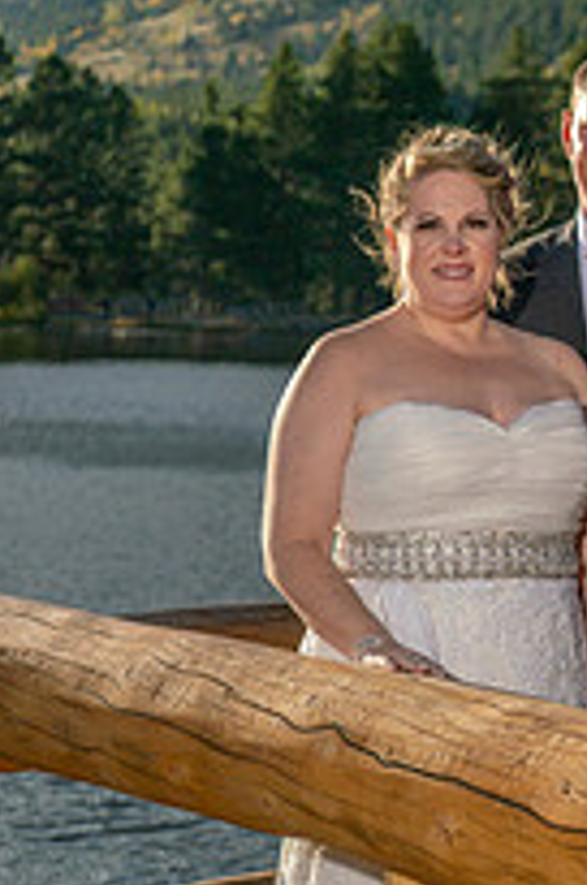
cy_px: 613
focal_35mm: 99
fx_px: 2429
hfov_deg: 13.5
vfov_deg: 20.5
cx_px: 630
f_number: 3.5
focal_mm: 45
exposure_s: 1/4000
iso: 250
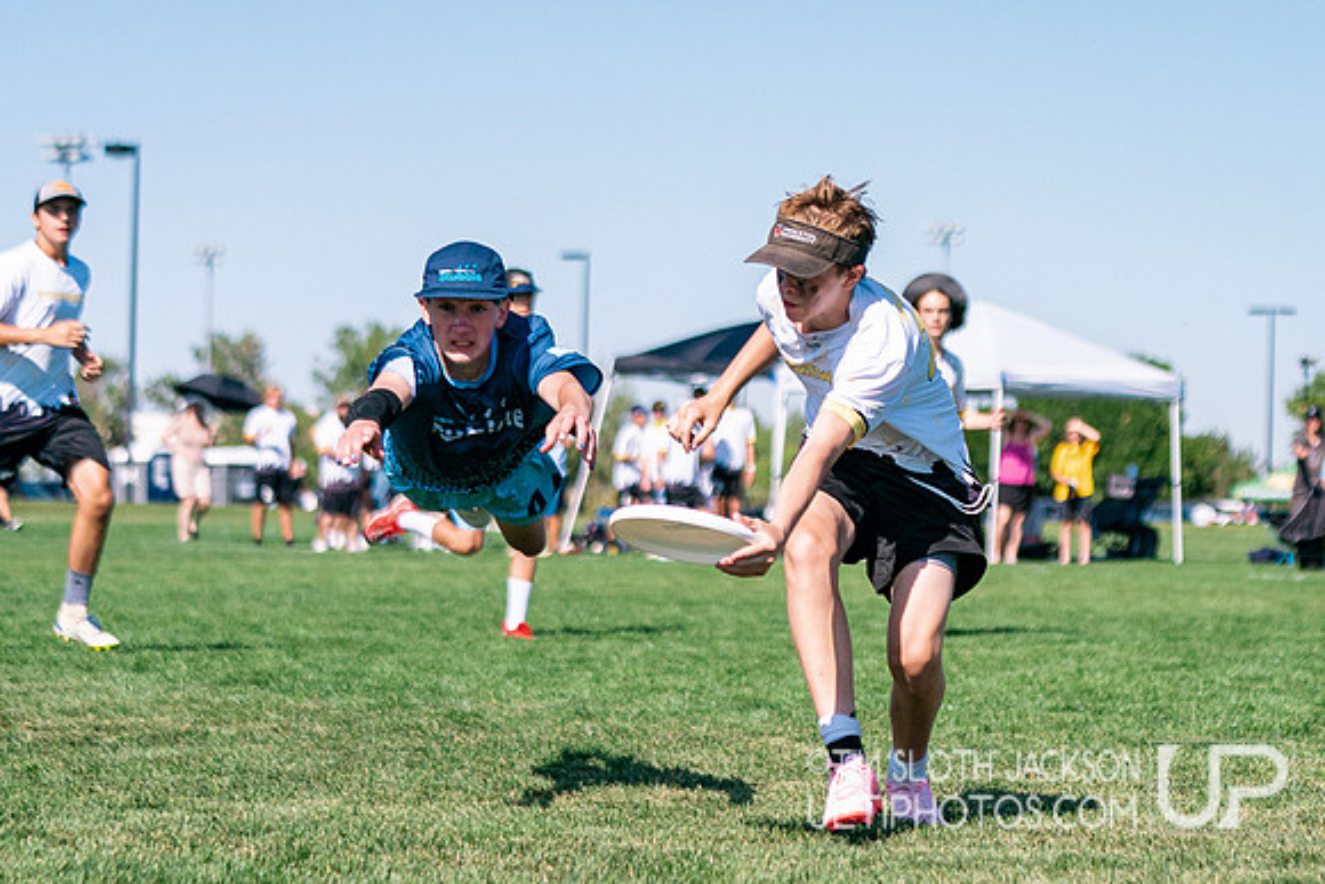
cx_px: 987
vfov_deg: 10.3
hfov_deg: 15.3
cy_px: 407
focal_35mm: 133
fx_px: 4901
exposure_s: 1/12800
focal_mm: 70
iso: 400
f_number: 2.8
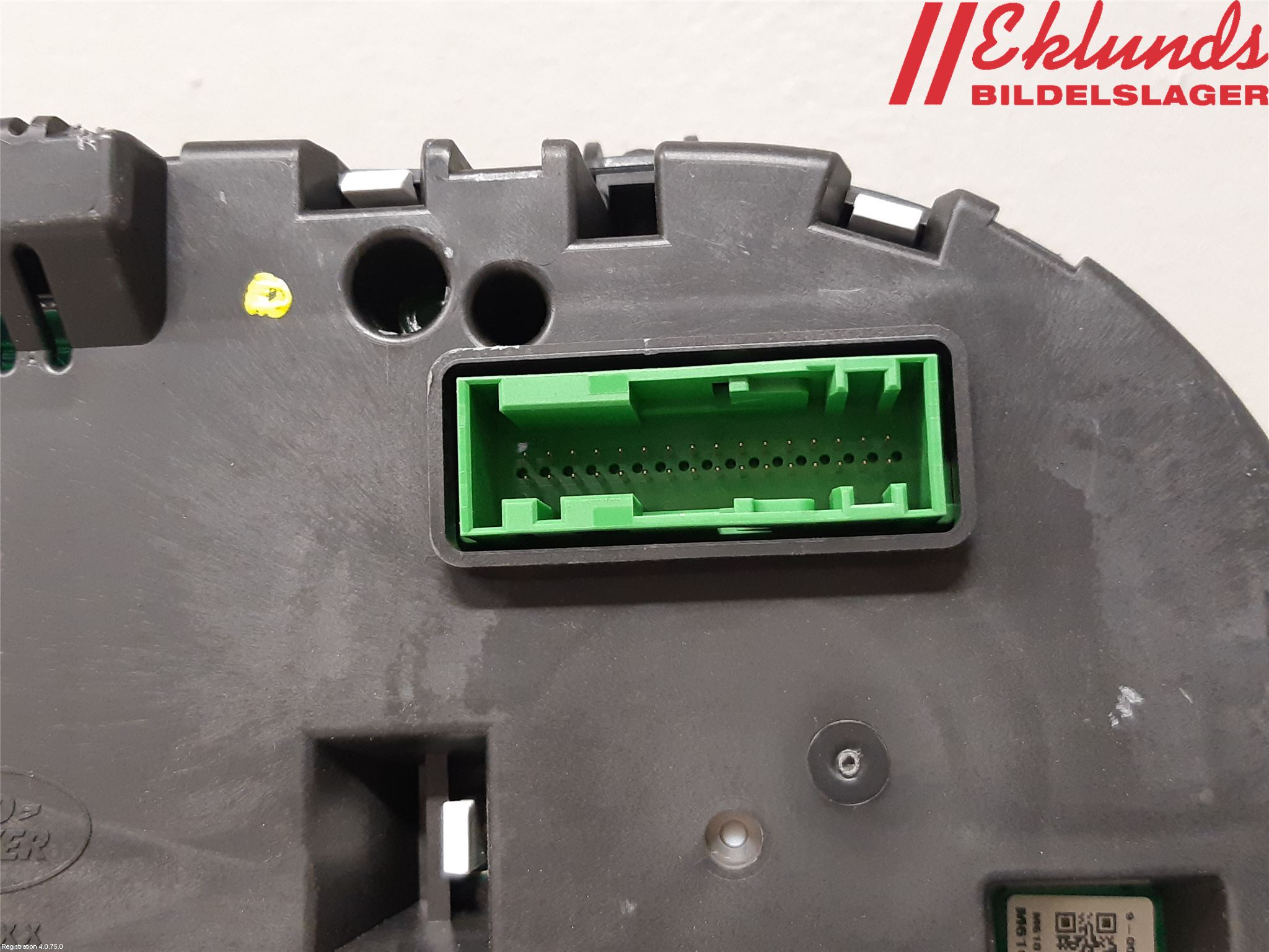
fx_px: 953
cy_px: 476
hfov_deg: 67.3
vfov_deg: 53.1
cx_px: 634
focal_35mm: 26
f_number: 1.7
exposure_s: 1/25
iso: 250
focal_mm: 3.93
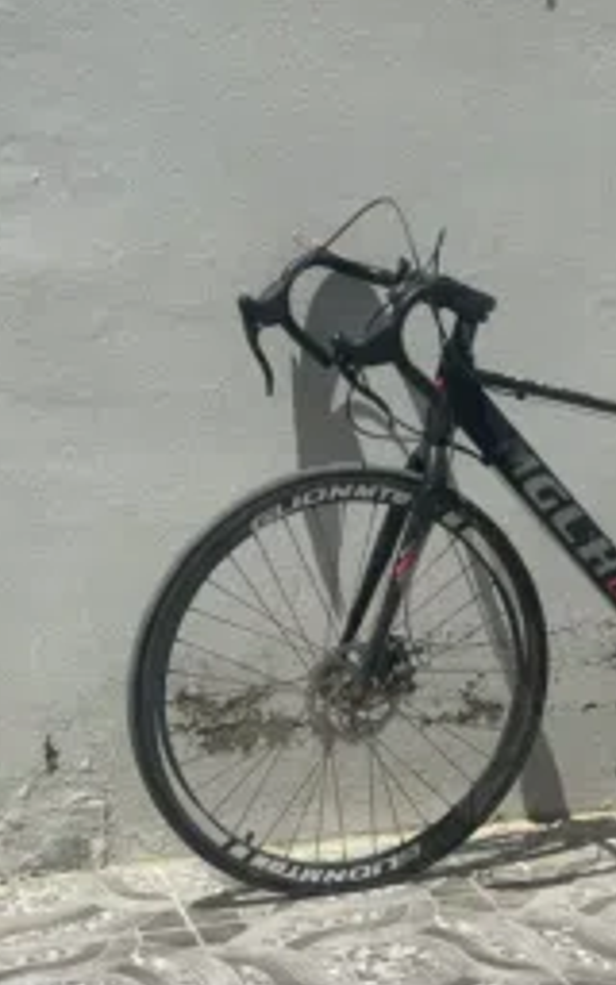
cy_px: 762
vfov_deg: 23.8
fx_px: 2310
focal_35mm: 86
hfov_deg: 15.1
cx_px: 470
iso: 25
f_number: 2
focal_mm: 6
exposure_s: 1/2994
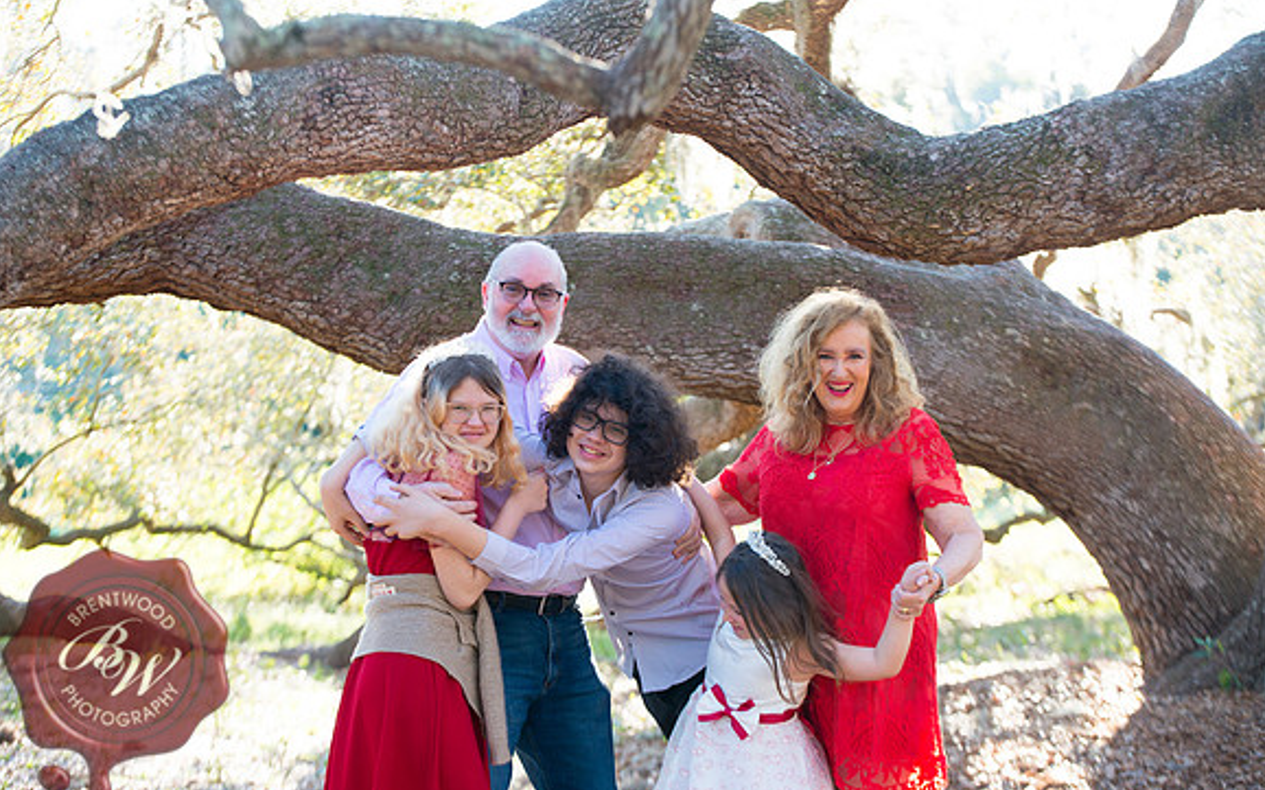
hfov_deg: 23.6
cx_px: 632
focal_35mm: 88
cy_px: 388
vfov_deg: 14.8
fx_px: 3033
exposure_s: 1/160
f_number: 3.5
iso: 200
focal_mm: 86
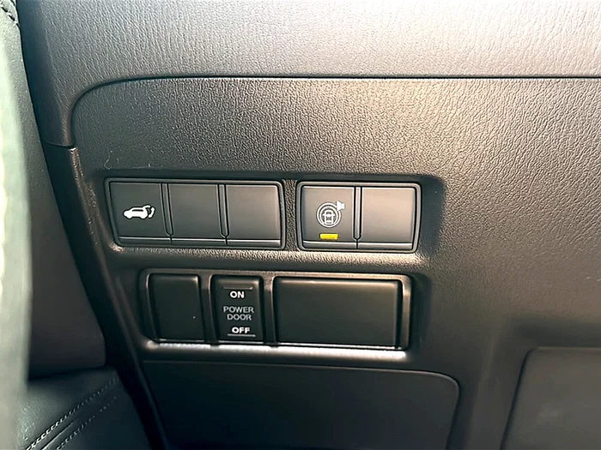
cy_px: 225
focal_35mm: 38
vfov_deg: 37.7
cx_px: 300
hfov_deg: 49.0
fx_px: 660
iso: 200
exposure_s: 1/40
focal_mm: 6.86
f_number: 1.78
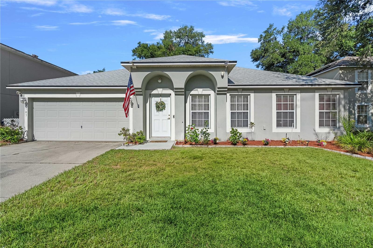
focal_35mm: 16
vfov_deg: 73.7
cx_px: 186
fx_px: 166
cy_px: 124
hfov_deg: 96.7
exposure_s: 1/1250
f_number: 7.1
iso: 800
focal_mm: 16
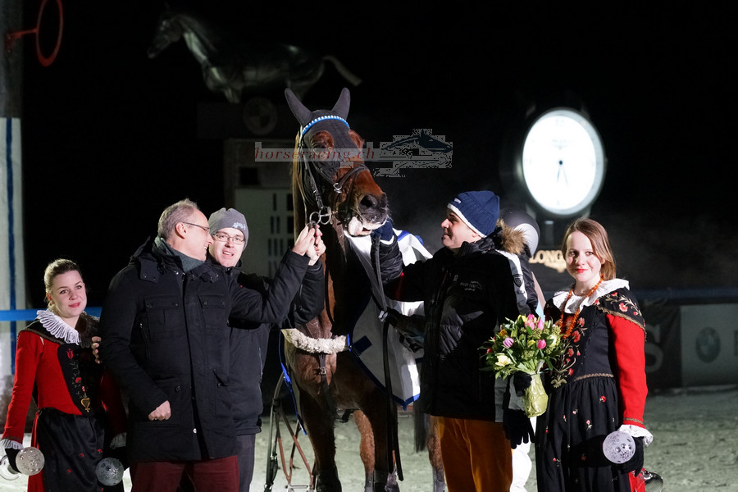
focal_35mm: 80
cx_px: 369
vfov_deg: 17.1
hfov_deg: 25.4
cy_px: 246
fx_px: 1640
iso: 4000
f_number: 4
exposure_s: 1/160
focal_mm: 80
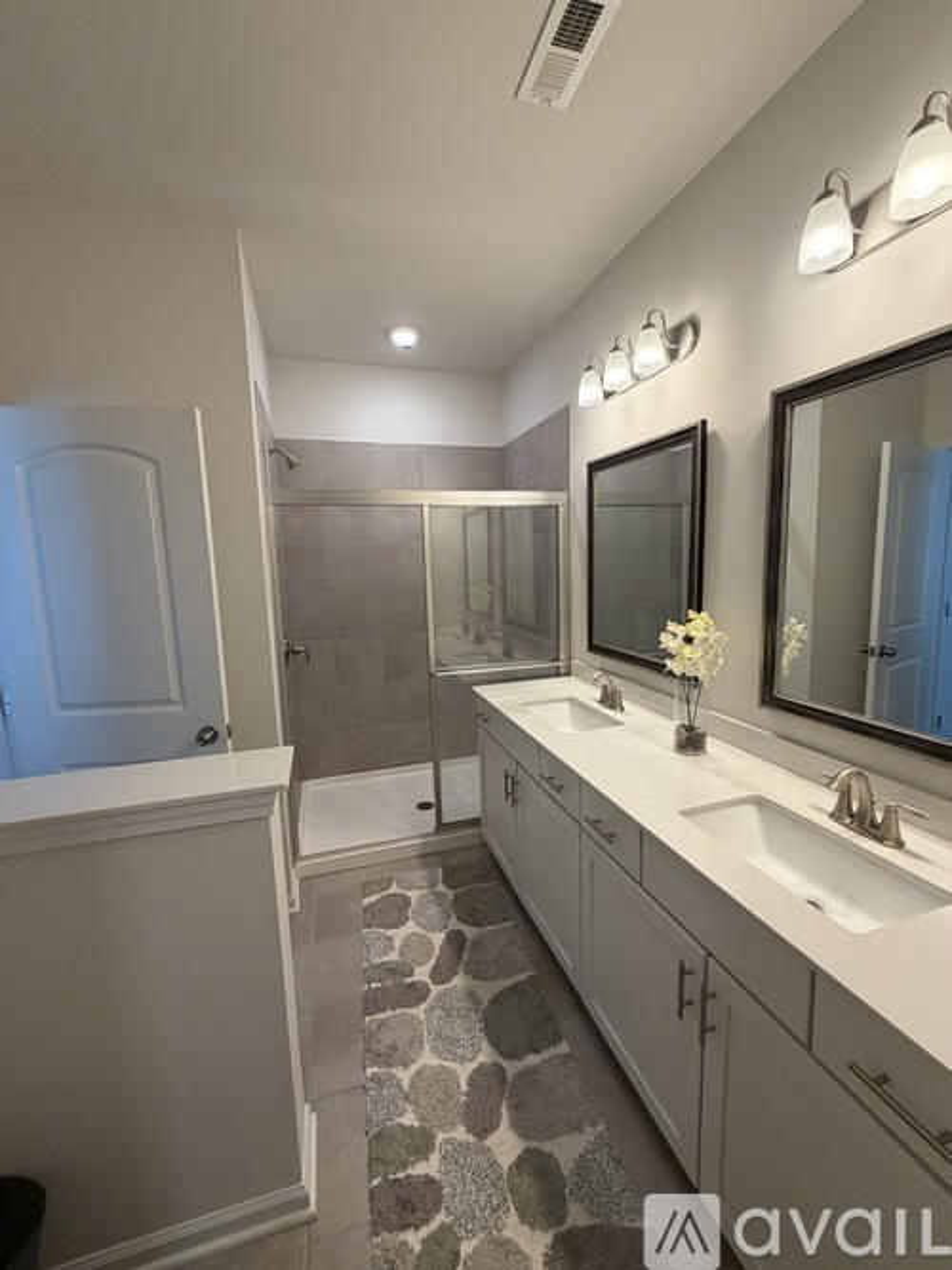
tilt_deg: -8.3
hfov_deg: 85.7
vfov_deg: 102.1
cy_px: 635
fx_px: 514
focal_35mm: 14
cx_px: 476
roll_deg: +1.1
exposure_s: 1/120
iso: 160
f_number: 2.2
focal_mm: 2.22
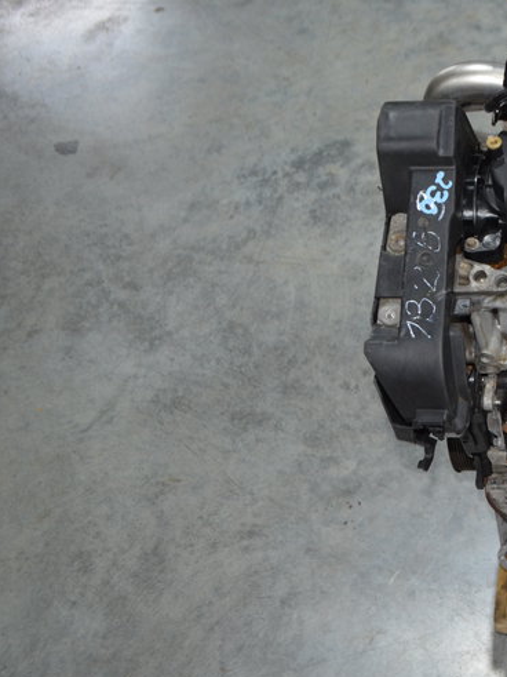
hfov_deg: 21.9
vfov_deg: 32.2
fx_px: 1172
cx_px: 660
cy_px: 368
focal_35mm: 60
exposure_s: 1/60
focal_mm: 20
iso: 560
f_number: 3.8
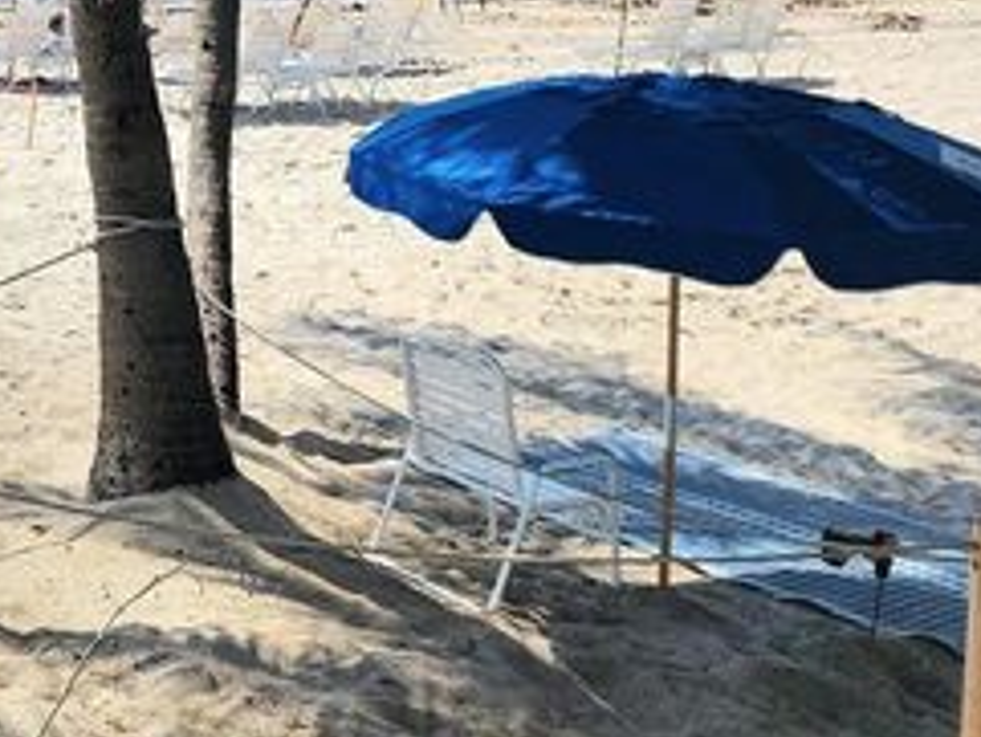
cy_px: -106
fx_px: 1730
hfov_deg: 27.4
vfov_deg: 22.5
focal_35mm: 61
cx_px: -236
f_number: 1.8
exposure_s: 1/2500
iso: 12
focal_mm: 6.4
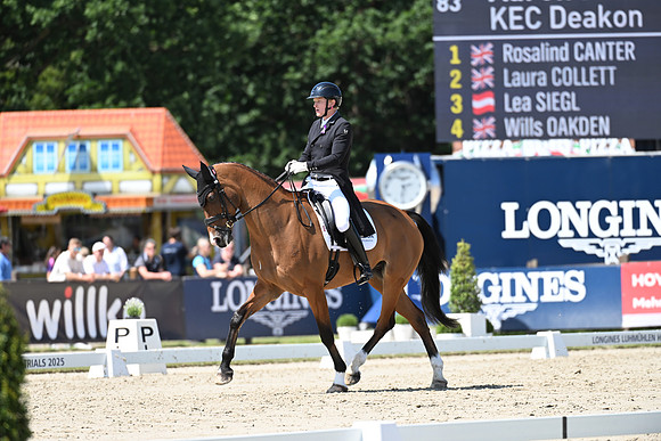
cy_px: 220
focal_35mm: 400
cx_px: 330
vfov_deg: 3.4
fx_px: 7346
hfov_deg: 5.2
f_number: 5
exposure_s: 1/1600
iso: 560
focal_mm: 400
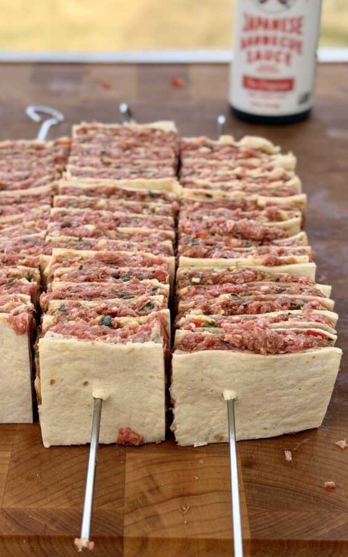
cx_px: 123
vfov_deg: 35.7
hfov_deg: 22.7
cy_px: 258
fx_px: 865
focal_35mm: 57
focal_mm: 6.76
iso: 64
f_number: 1.78
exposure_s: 1/1307
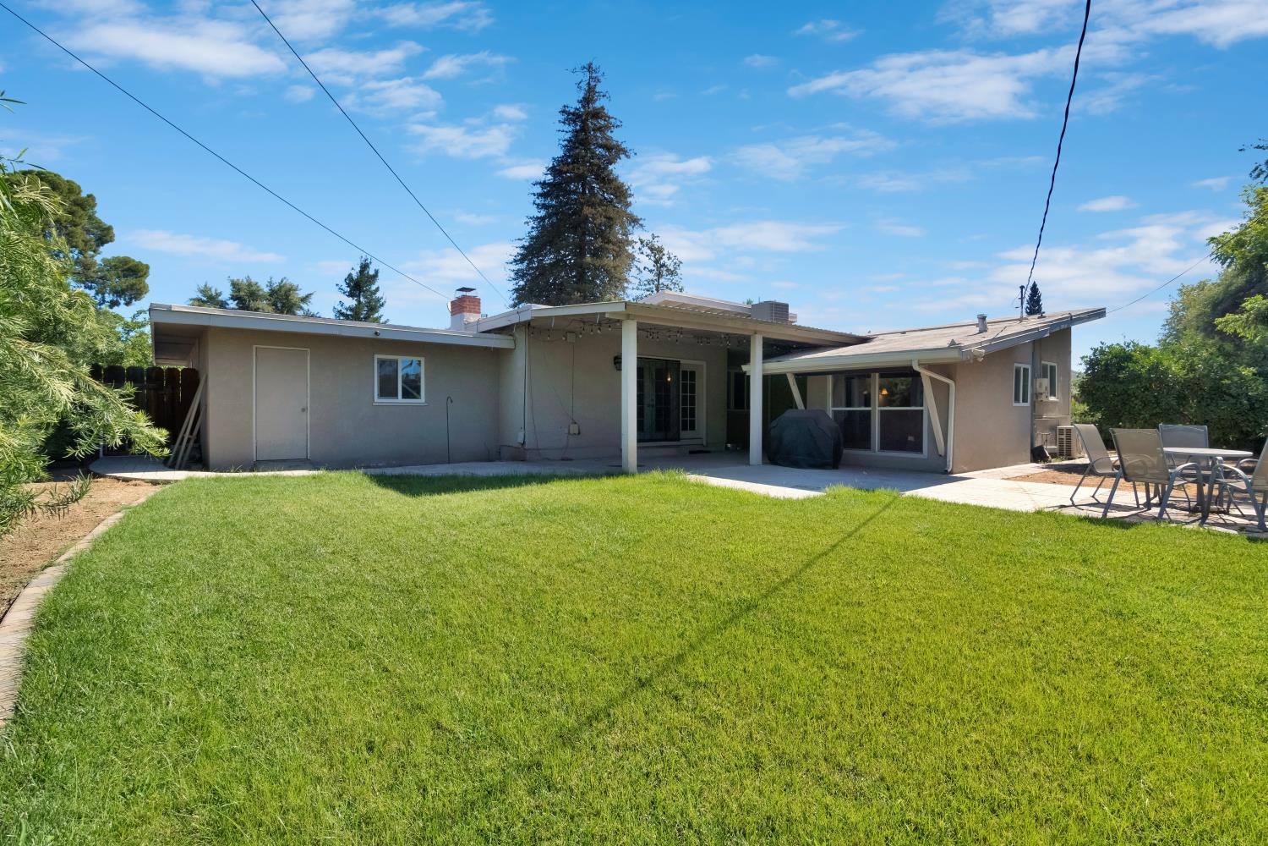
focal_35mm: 16
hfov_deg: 95.0
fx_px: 581
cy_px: 423
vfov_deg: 72.1
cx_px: 634
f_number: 8
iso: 400
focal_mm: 11
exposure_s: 1/1000
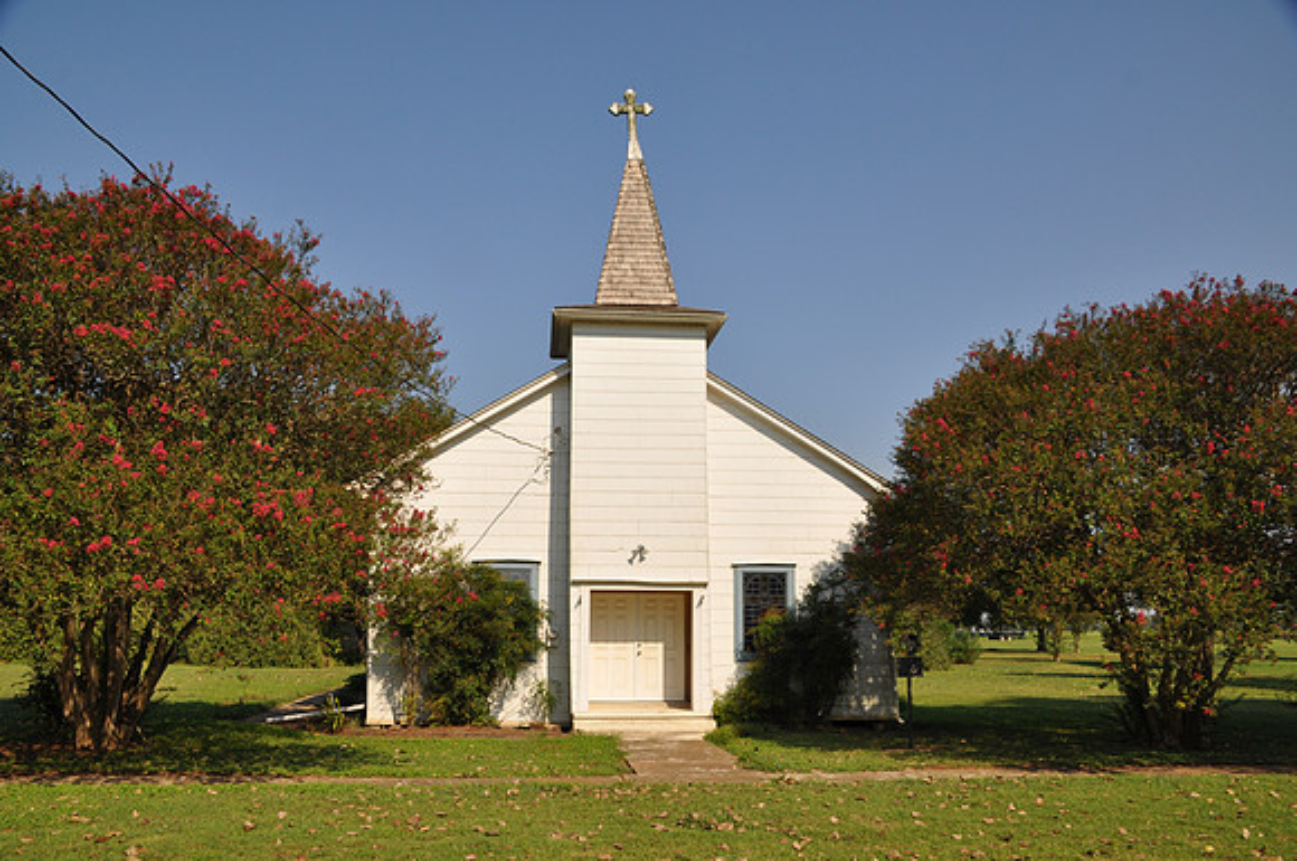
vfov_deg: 47.8
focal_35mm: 27
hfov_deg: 67.5
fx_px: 971
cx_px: 648
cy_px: 430
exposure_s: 1/320
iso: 200
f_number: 9
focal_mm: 18
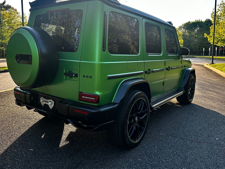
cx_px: 104
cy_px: 71
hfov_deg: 61.6
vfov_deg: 48.0
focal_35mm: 29
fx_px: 188
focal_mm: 6.86
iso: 80
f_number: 1.78
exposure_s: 1/630
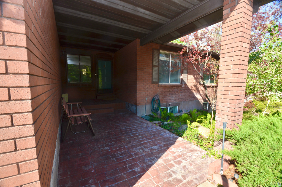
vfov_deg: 77.1
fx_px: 117
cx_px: 141
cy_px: 94
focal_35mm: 15
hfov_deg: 100.5
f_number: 5.6
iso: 200
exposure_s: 1/125
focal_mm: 10
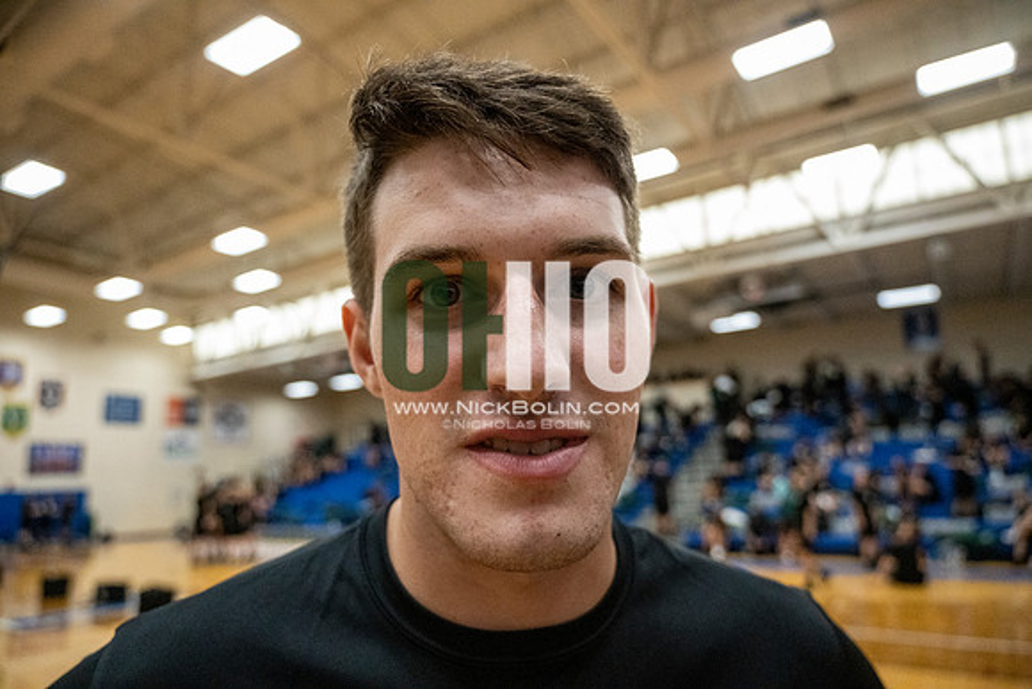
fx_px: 688
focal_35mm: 24
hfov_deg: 73.7
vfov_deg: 53.2
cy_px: 344
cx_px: 516
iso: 8000
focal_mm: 24
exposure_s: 1/800
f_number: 4
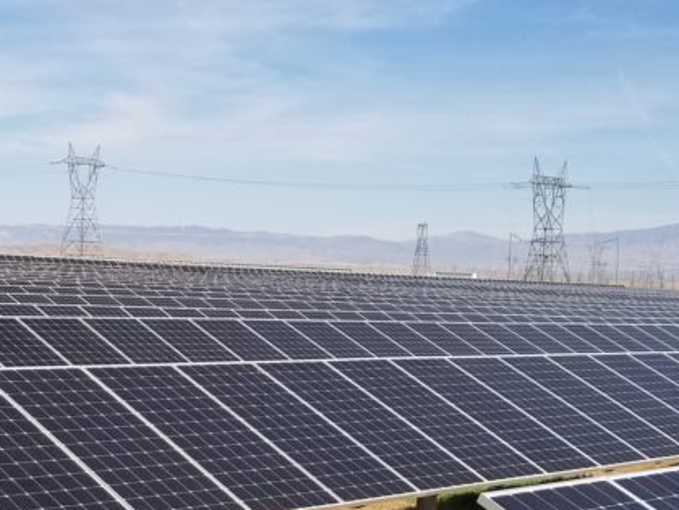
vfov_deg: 45.3
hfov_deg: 57.9
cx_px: 279
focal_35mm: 31
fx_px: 609
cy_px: 300
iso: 50
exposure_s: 1/3184
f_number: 1.7
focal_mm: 4.25
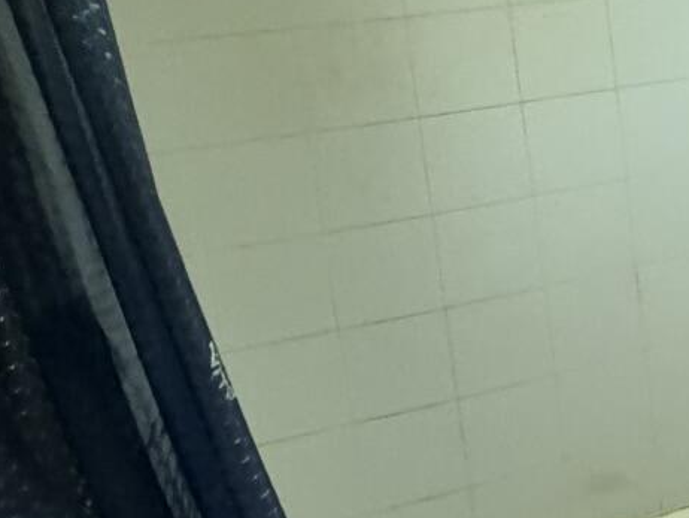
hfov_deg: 26.0
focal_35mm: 62
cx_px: 925
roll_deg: +2.7
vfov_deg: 23.3
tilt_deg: -13.1
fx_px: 1235
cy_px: 102
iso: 320
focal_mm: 2.22
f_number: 2.2
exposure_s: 1/78
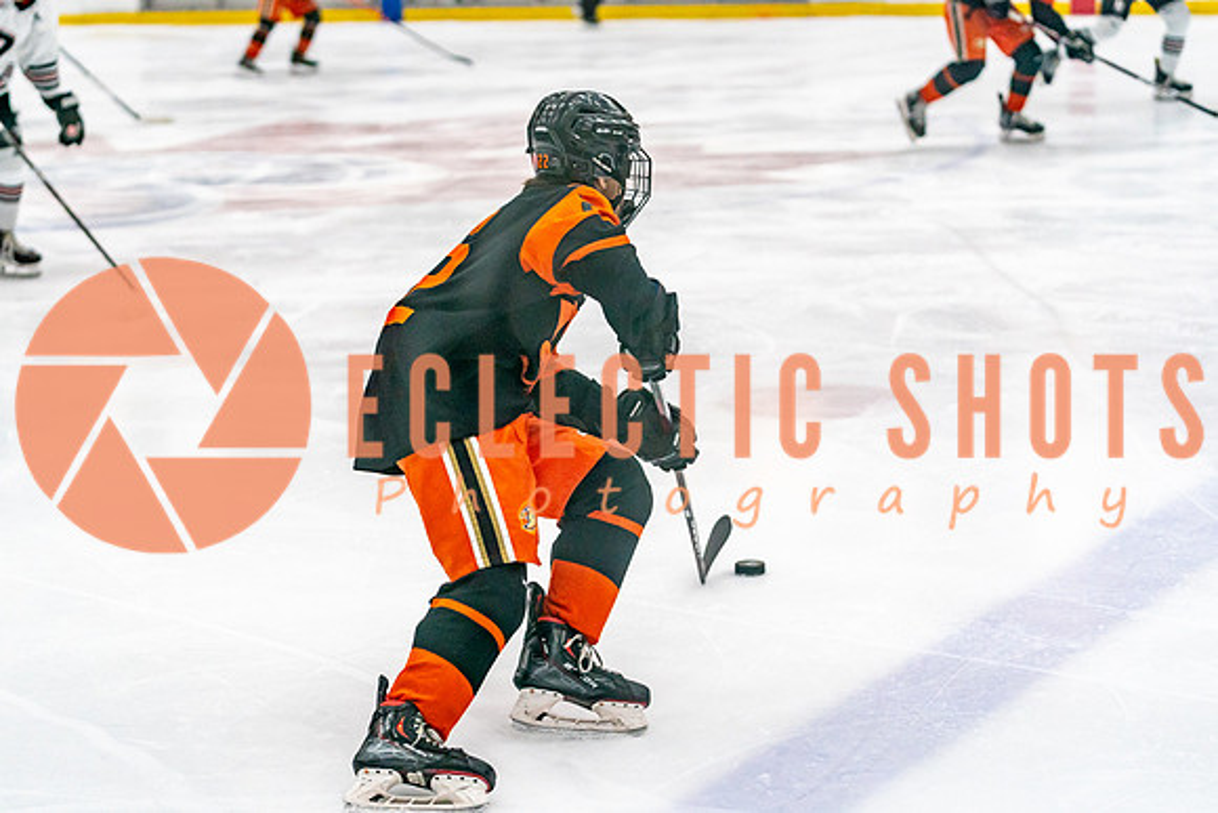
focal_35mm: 84
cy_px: 325
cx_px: 487
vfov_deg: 16.3
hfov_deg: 24.1
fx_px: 2843
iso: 3200
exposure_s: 1/1250
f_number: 2.8
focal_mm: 70
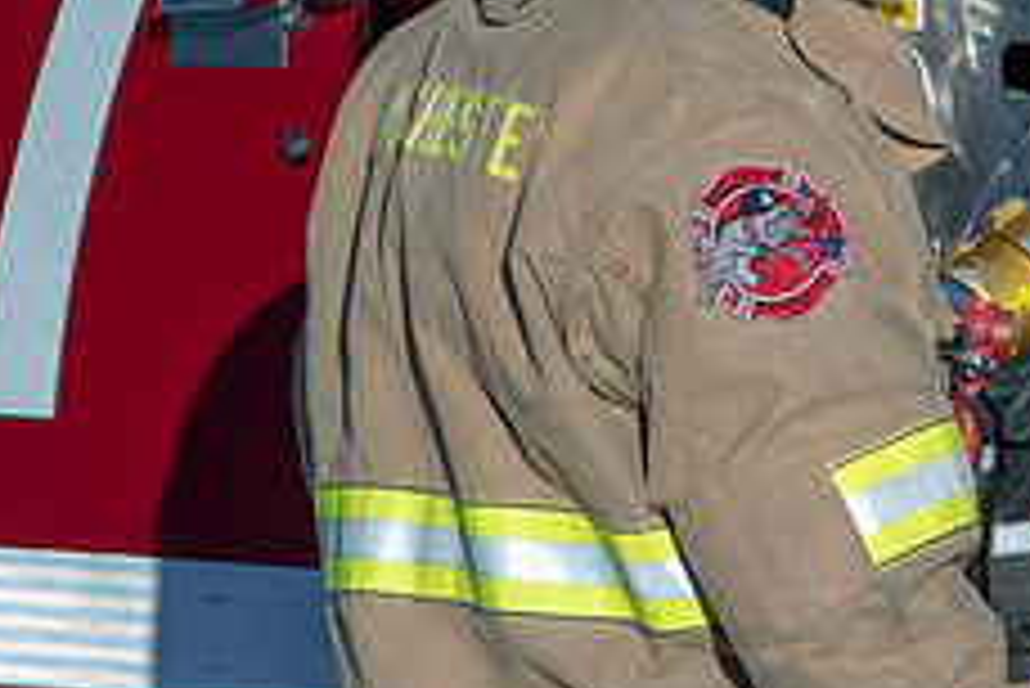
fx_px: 14629
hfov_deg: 4.0
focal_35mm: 511
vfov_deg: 2.7
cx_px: 829
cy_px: 93
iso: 320
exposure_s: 1/1600
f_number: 5
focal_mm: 105
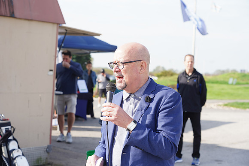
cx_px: 124
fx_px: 526
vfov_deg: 18.0
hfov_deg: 26.6
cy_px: 83
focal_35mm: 76
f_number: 5.6
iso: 100
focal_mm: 76
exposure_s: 1/200
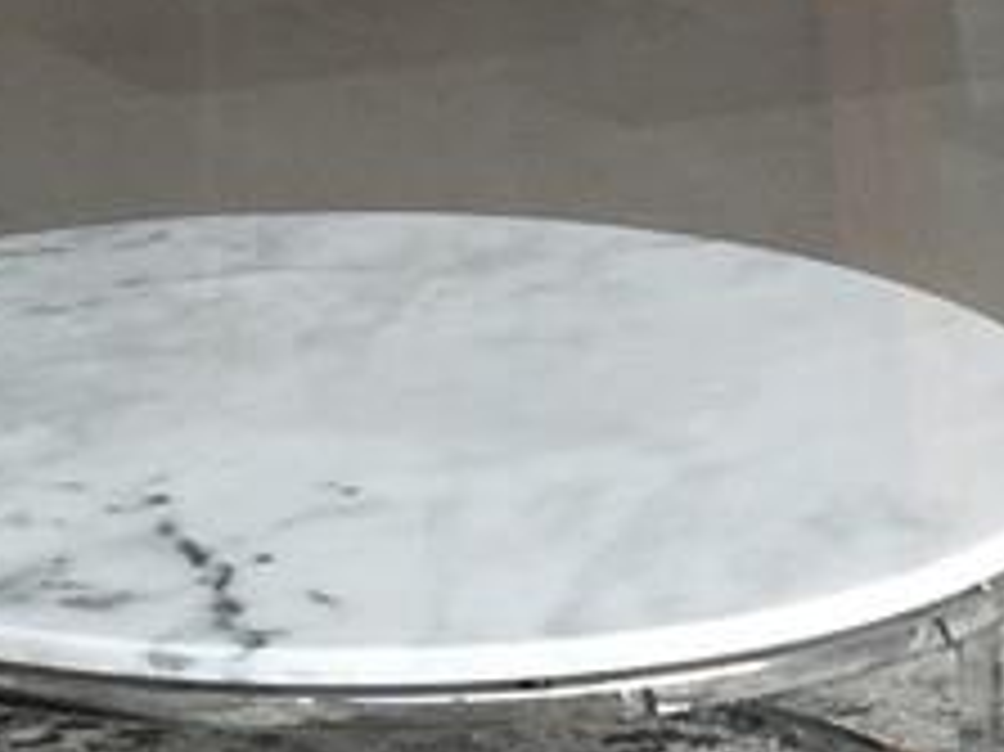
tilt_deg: -10.0
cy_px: -167
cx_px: -104
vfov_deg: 7.1
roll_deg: -0.2
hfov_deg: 9.4
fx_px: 6030
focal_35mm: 208
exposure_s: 1/60
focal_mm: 4.15
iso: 40
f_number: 2.2
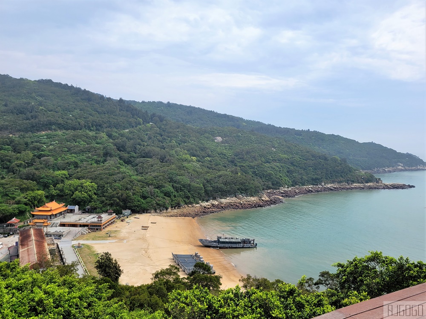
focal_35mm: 26
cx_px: 213
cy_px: 160
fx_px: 320
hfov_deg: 67.3
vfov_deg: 53.1
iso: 40
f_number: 1.8
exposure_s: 1/3336
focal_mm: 5.4
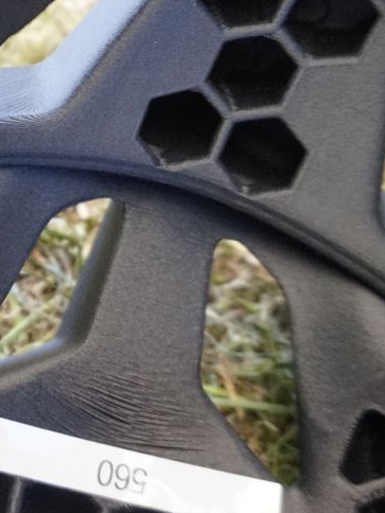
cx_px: 14
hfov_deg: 23.2
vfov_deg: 30.8
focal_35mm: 61
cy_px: 94
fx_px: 905
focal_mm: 16
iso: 3200
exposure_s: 1/1250
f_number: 3.5
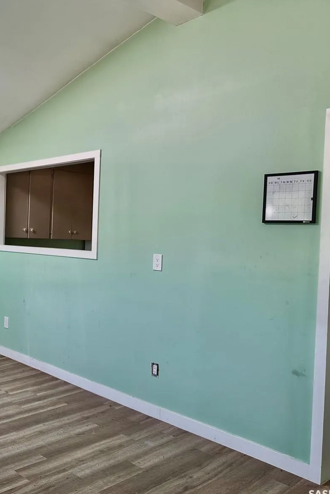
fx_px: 468
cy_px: 247
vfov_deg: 55.8
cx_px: 37
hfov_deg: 36.6
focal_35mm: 34
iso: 64
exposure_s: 1/199
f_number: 1.78
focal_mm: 6.86
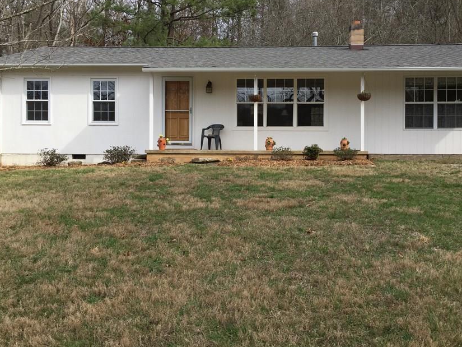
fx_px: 481
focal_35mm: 36
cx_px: 256
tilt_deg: -0.3
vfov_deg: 39.6
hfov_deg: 51.2
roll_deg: -1.0
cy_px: 153
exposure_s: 1/842
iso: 32
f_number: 2.2
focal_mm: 4.15
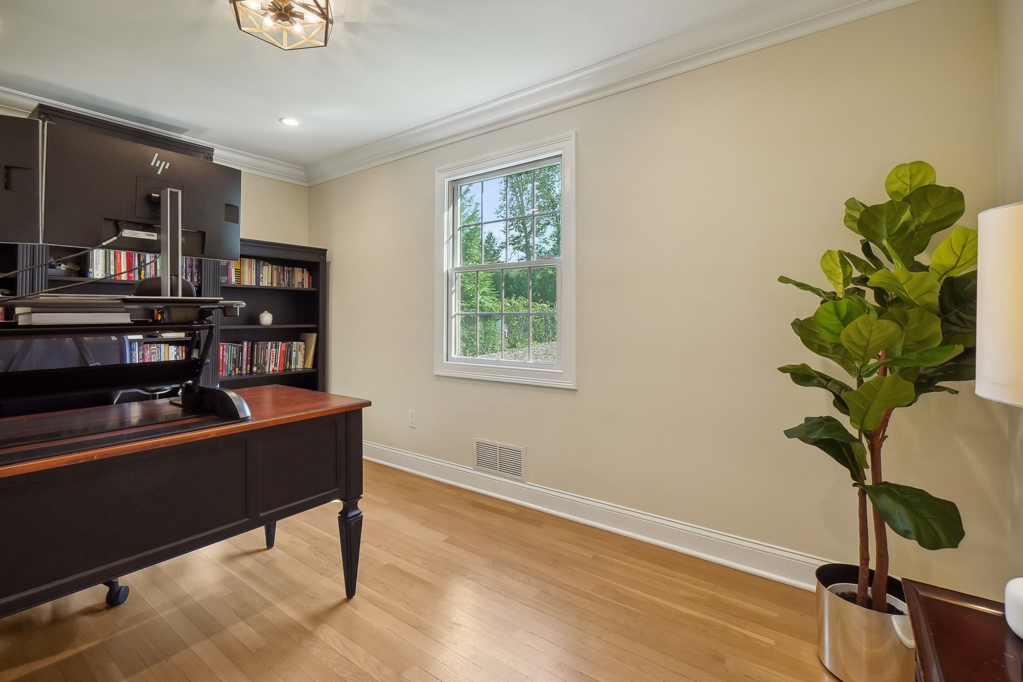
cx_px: 512
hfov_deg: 100.4
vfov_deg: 77.3
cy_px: 341
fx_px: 426
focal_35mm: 15
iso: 400
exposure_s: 1/40
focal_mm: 10
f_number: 8
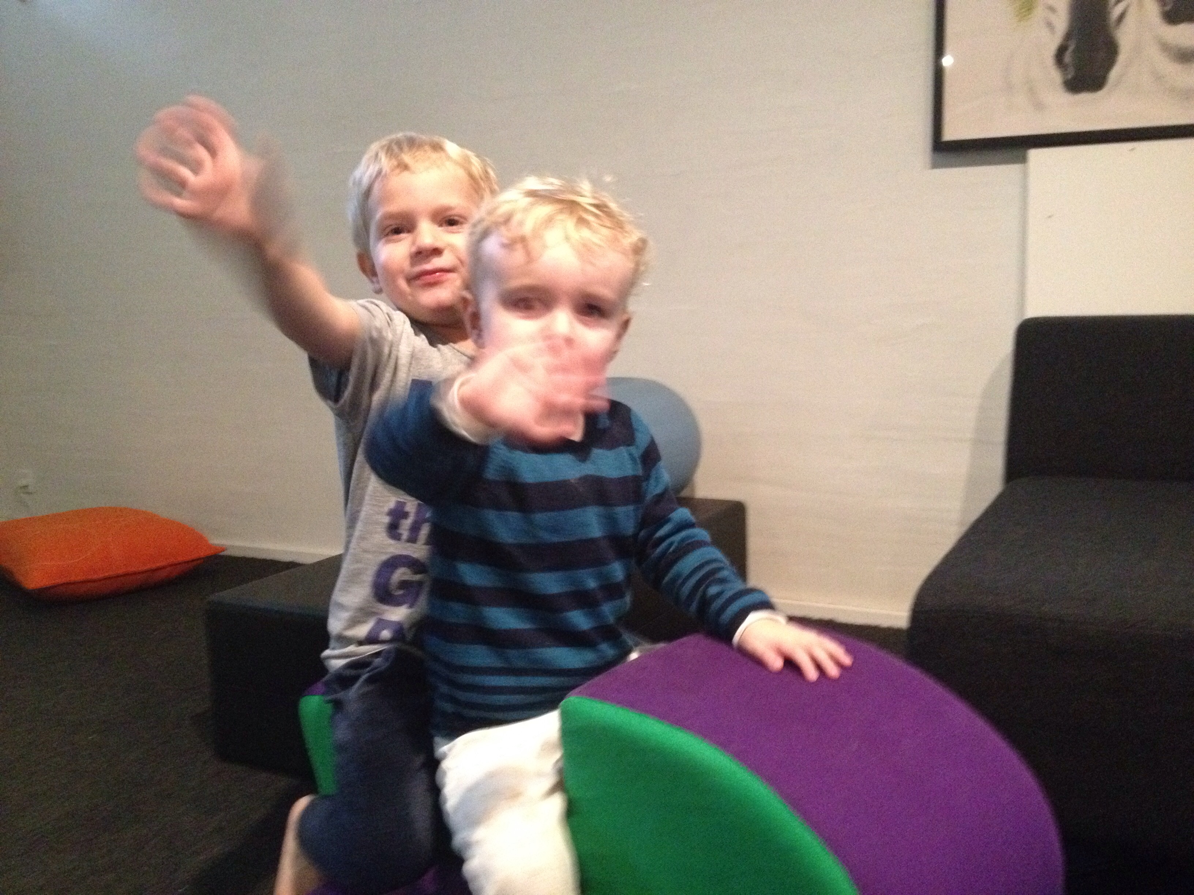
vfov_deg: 40.7
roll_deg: +1.4
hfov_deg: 52.6
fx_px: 1207
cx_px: 597
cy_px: 448
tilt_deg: -10.2
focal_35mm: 35
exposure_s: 1/15
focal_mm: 4.28
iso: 640
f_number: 2.4
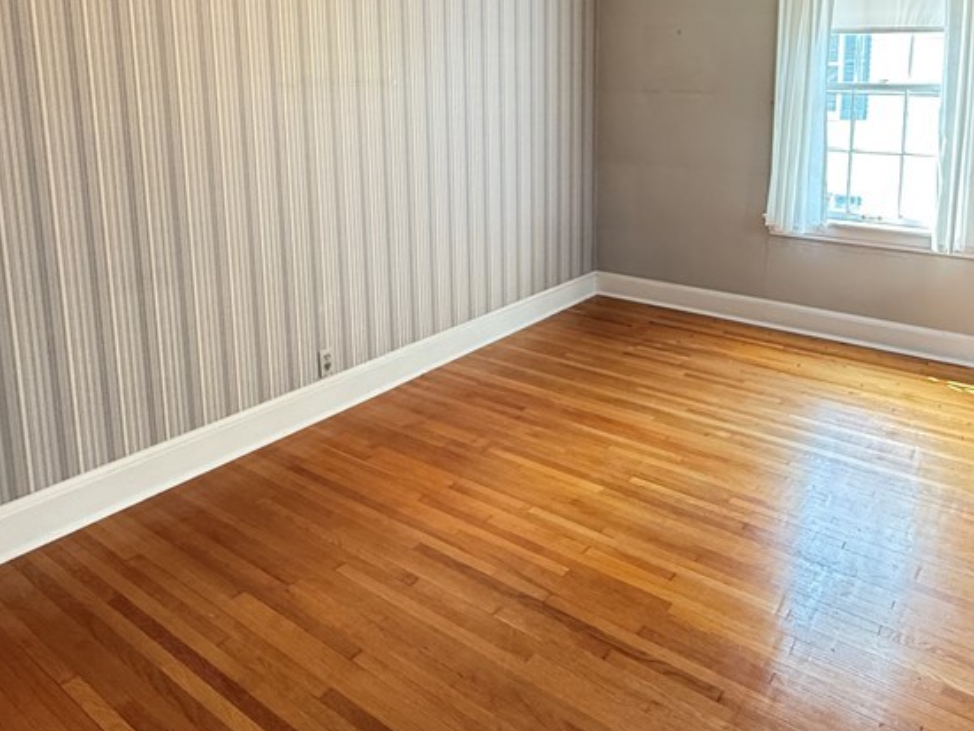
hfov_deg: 66.4
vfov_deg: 51.1
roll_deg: -0.4
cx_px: 603
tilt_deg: -8.4
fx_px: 732
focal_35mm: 26
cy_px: 191
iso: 500
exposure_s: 1/60
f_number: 2.2
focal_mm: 2.22
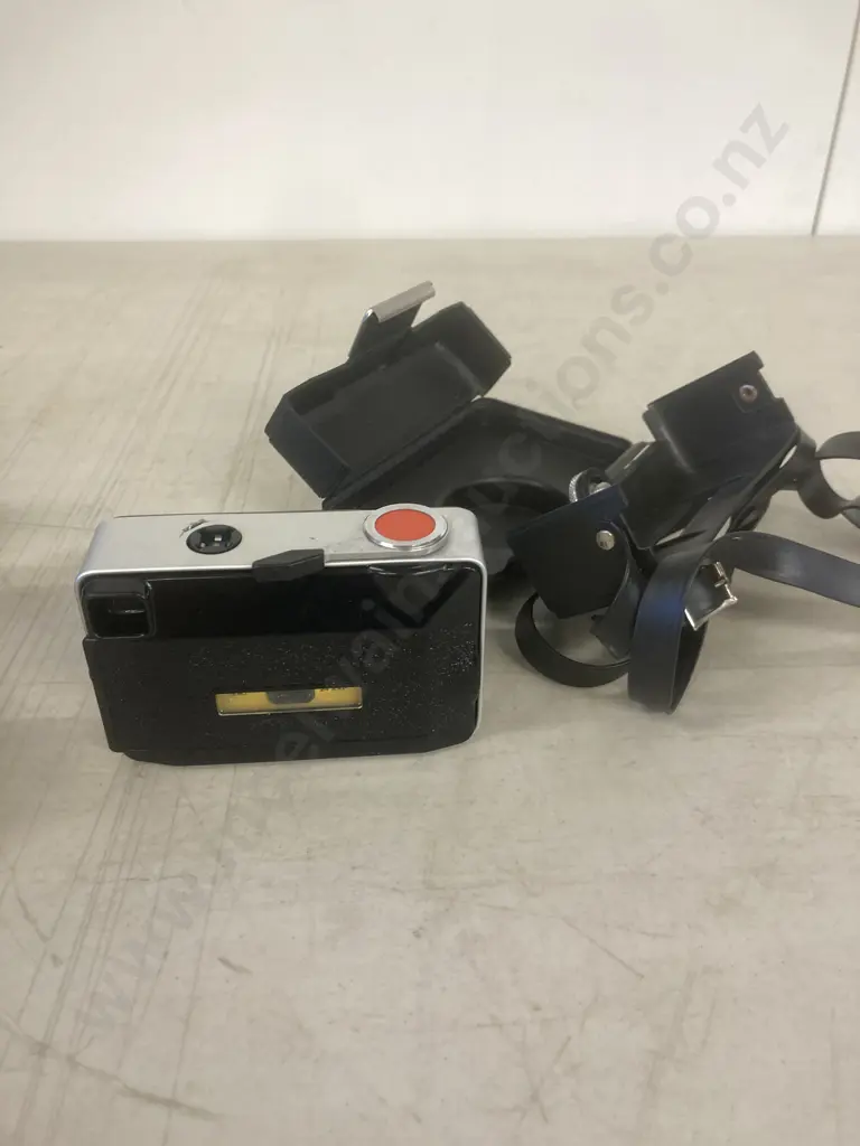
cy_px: 573
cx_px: 430
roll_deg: -0.4
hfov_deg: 49.7
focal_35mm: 28
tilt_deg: -33.7
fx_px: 928
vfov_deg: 63.4
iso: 80
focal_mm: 3.99
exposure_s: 1/50
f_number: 1.8
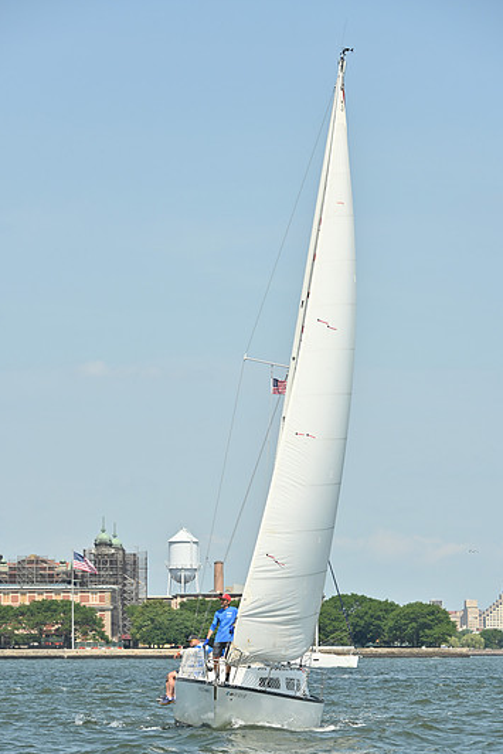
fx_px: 3309
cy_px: 410
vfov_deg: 13.0
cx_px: 246
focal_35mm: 158
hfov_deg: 8.7
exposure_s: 1/1250
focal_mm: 145
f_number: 8
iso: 320
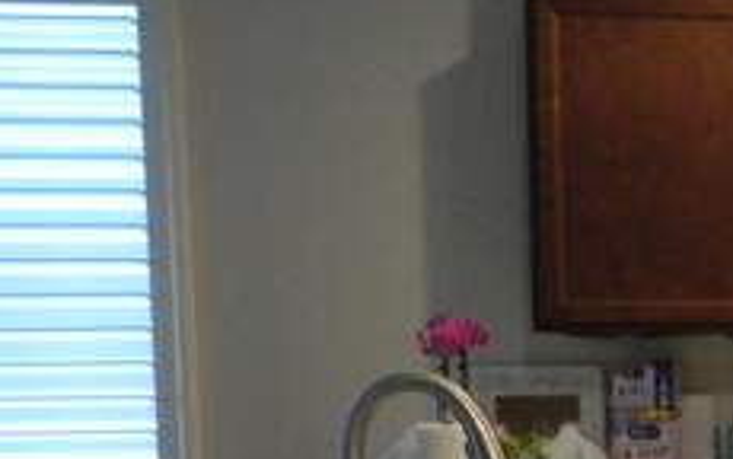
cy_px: 459
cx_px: 1243
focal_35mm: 92
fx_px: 1839
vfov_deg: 14.0
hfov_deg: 18.6
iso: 360
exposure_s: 1/30
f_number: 3.1
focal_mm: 4.5
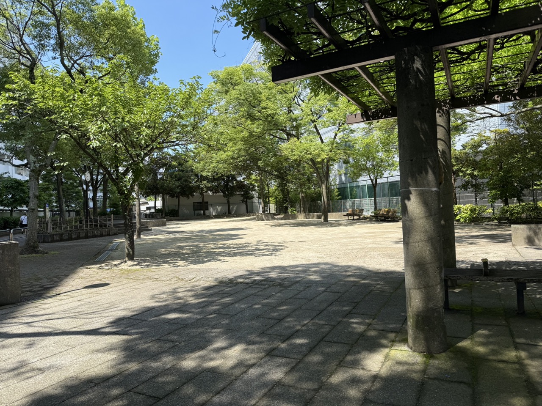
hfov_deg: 71.6
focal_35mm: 24
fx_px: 376
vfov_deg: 56.8
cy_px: 203
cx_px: 271
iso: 80
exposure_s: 1/1653
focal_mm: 6.76
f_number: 1.78
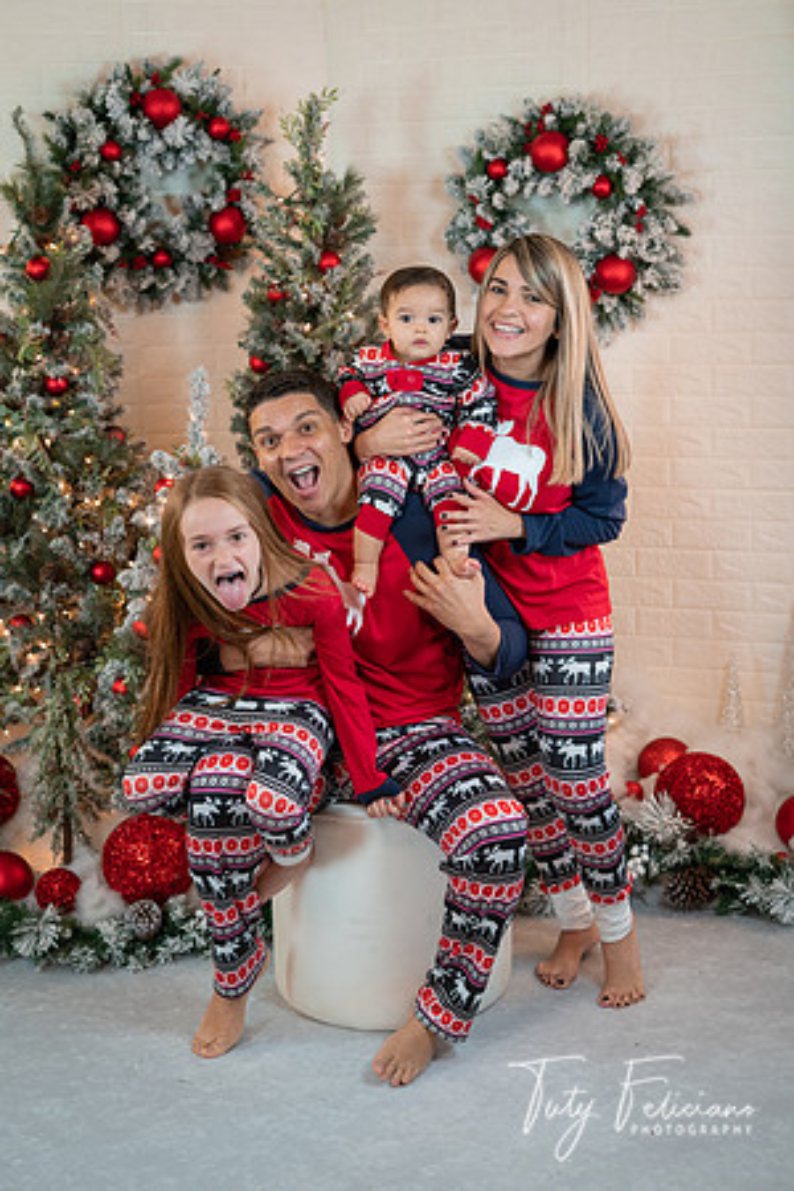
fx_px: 1654
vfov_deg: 39.6
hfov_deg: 27.0
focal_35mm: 50
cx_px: 397
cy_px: 596
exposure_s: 1/125
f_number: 4
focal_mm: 50
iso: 2000
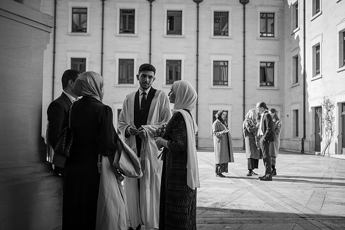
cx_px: 172
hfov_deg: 48.4
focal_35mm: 40
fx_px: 383
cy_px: 115
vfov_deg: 33.4
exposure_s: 1/1250
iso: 100
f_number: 2.8
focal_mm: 40
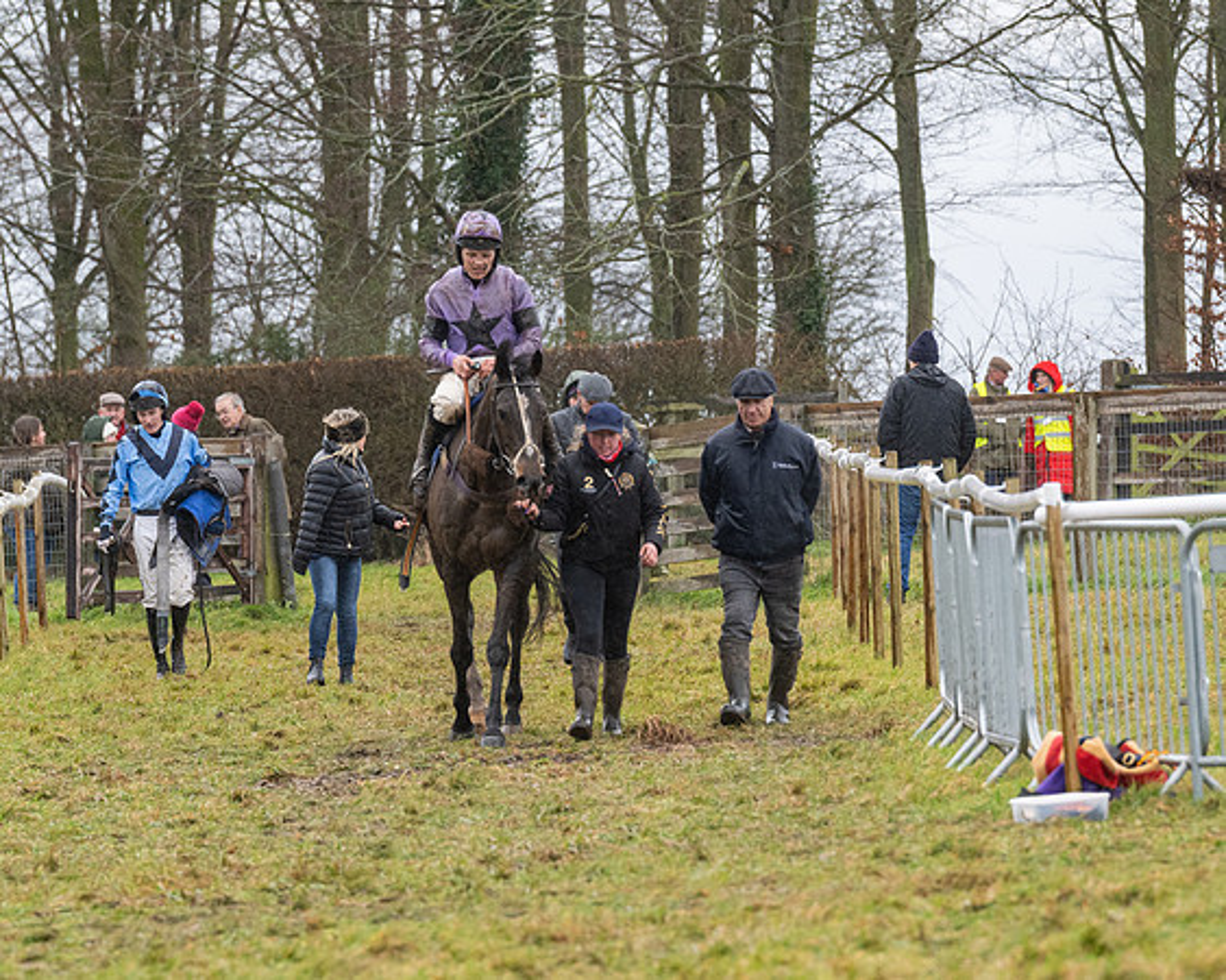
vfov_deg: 4.6
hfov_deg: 5.7
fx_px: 12260
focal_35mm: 338
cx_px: 634
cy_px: 490
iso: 800
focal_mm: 200
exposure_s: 1/500
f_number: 5
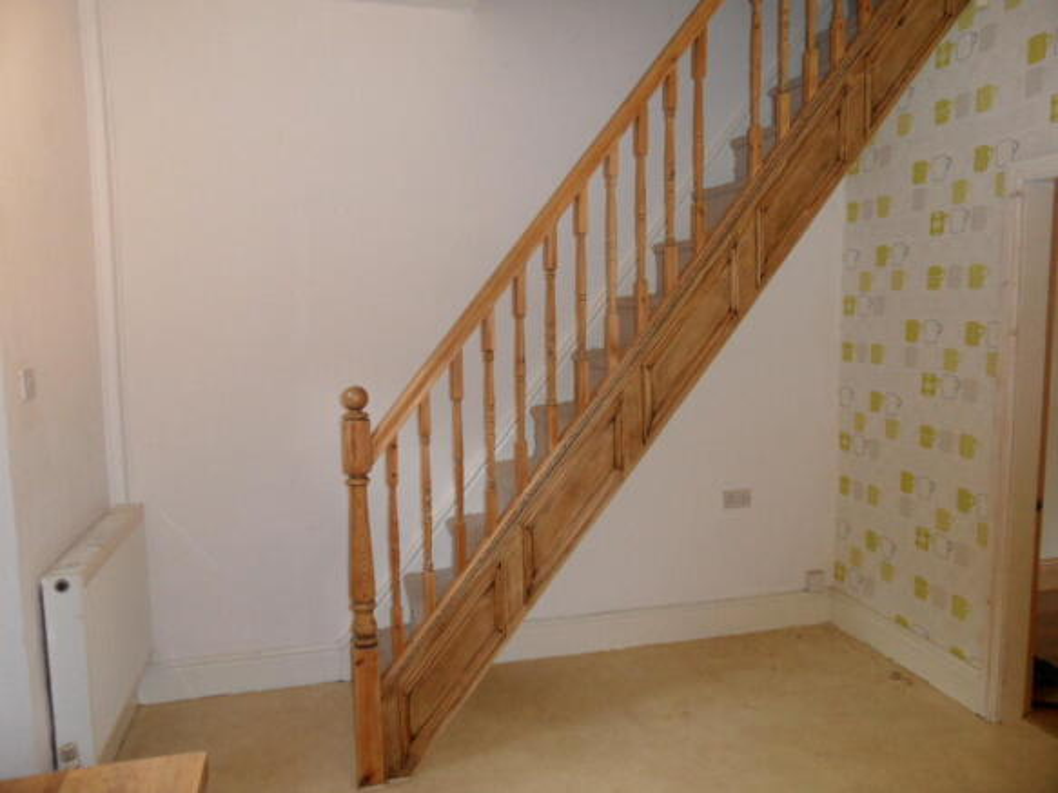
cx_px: 529
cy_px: 396
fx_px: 733
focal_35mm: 24
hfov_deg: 71.6
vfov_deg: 56.8
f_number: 3.2
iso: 200
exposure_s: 1/30
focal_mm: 3.9
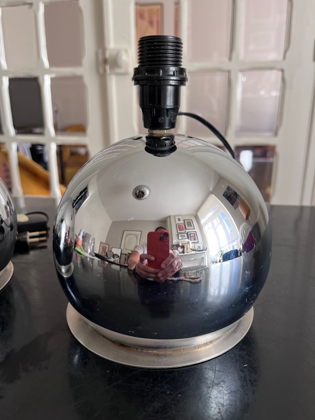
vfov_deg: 67.3
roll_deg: +0.4
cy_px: 210
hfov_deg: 53.1
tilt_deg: -17.4
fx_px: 315
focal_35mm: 26
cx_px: 158
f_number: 1.6
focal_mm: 5.1
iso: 80
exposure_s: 1/121
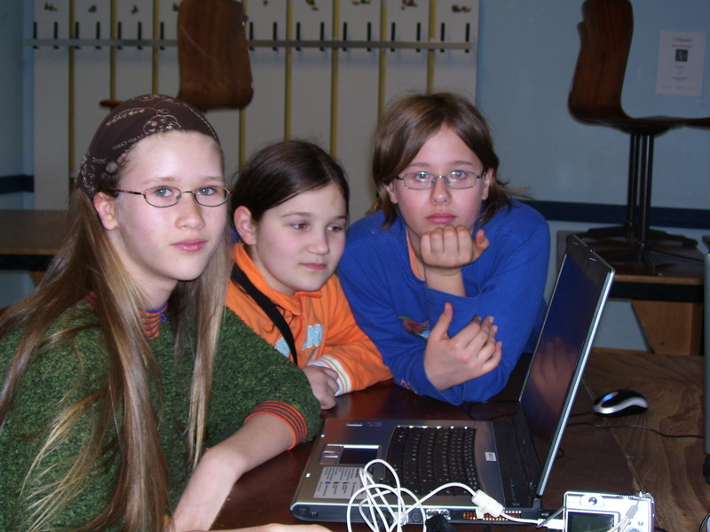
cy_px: 266
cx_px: 355
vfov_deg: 25.7
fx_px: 1169
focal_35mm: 57
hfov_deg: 33.8
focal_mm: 9.4
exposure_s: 1/60
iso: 80
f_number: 3.4
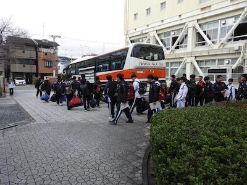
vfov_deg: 56.8
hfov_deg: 71.6
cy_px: 92
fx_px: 171
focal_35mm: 24
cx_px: 124
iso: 100
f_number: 3.3
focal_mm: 4.3
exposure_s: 1/160
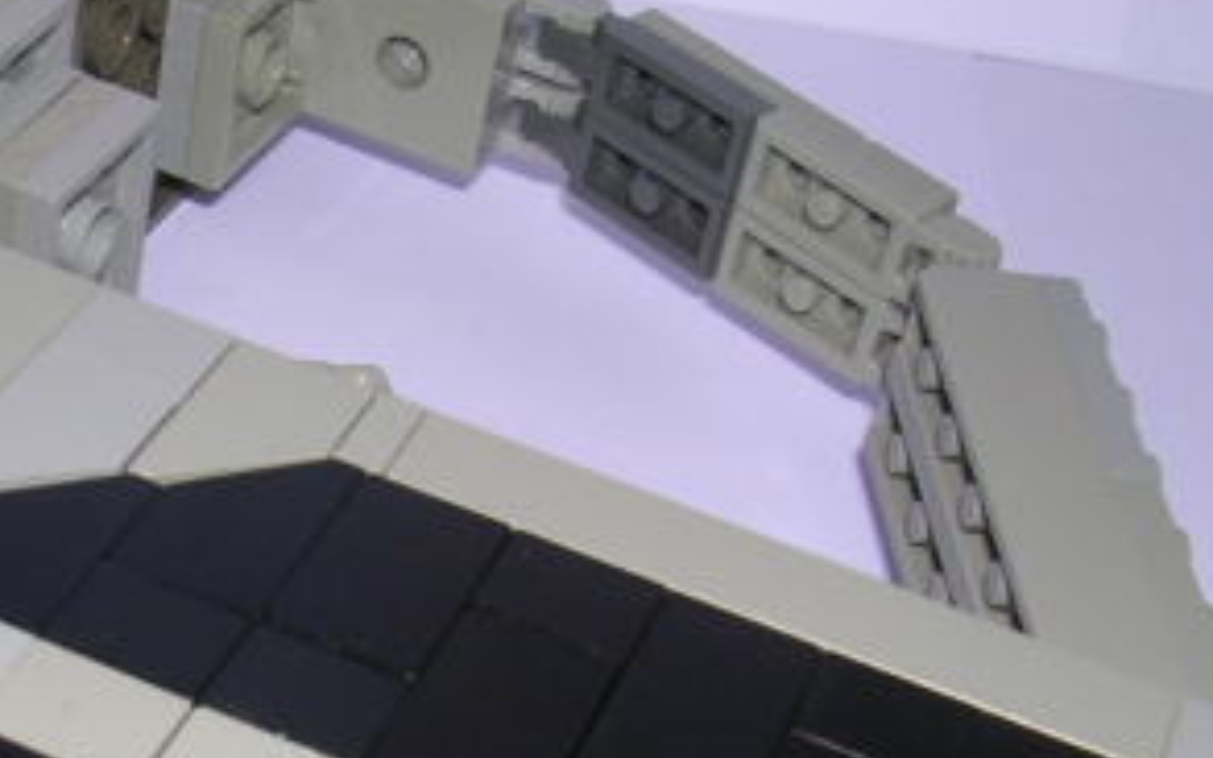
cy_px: 534
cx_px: 128
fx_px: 2909
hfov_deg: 23.0
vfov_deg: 14.8
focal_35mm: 88
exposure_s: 1/60.1
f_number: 5.6
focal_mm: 5.8
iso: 100
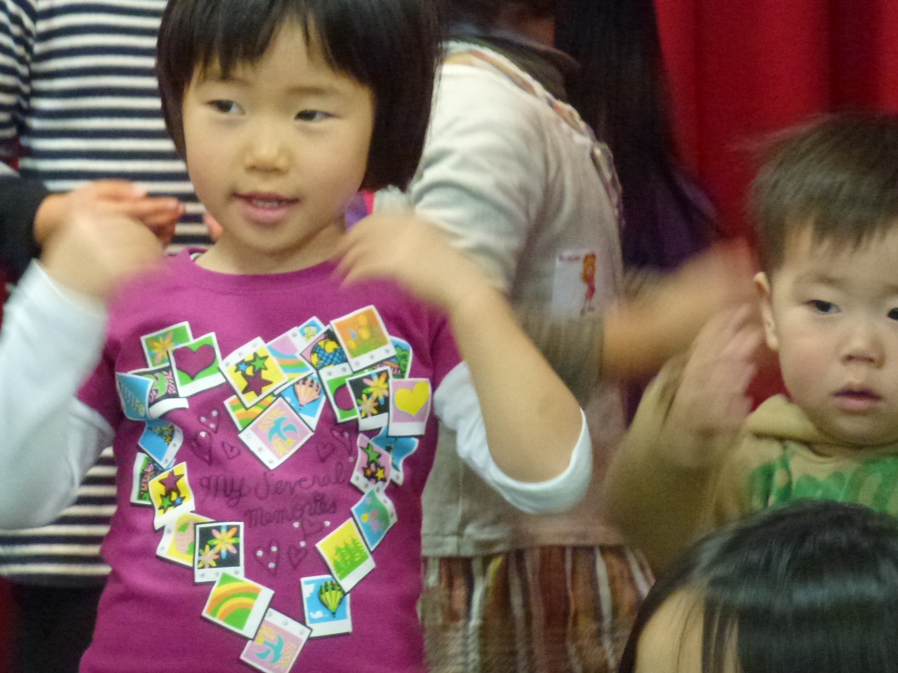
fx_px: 7990
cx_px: 267
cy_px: 223
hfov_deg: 6.4
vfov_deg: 4.8
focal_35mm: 308
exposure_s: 1/30
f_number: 5.5
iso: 800
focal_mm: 38.3
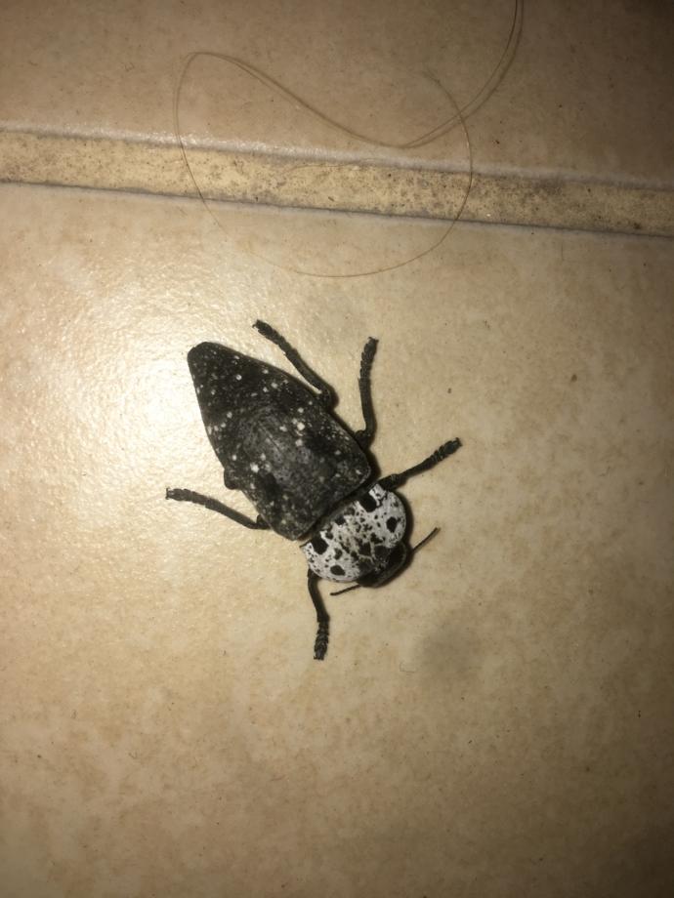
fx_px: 753
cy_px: 449
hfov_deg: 48.2
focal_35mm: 29
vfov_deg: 61.7
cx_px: 337
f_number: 2.2
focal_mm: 4.15
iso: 25
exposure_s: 1/855
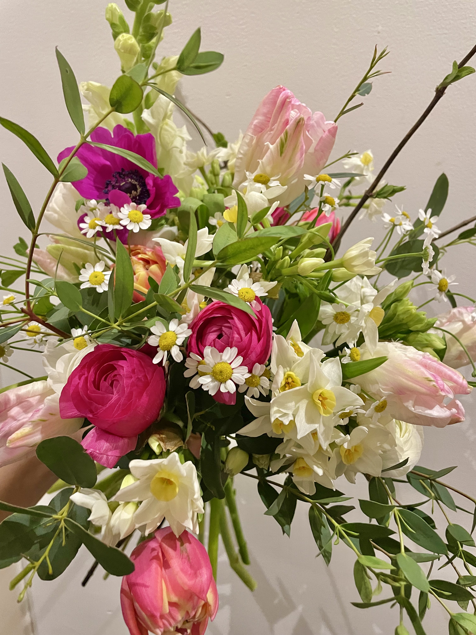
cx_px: 238
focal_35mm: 26
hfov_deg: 53.1
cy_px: 318
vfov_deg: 67.3
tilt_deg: -19.2
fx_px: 477
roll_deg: -2.1
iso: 320
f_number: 1.6
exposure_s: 1/59
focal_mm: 4.2
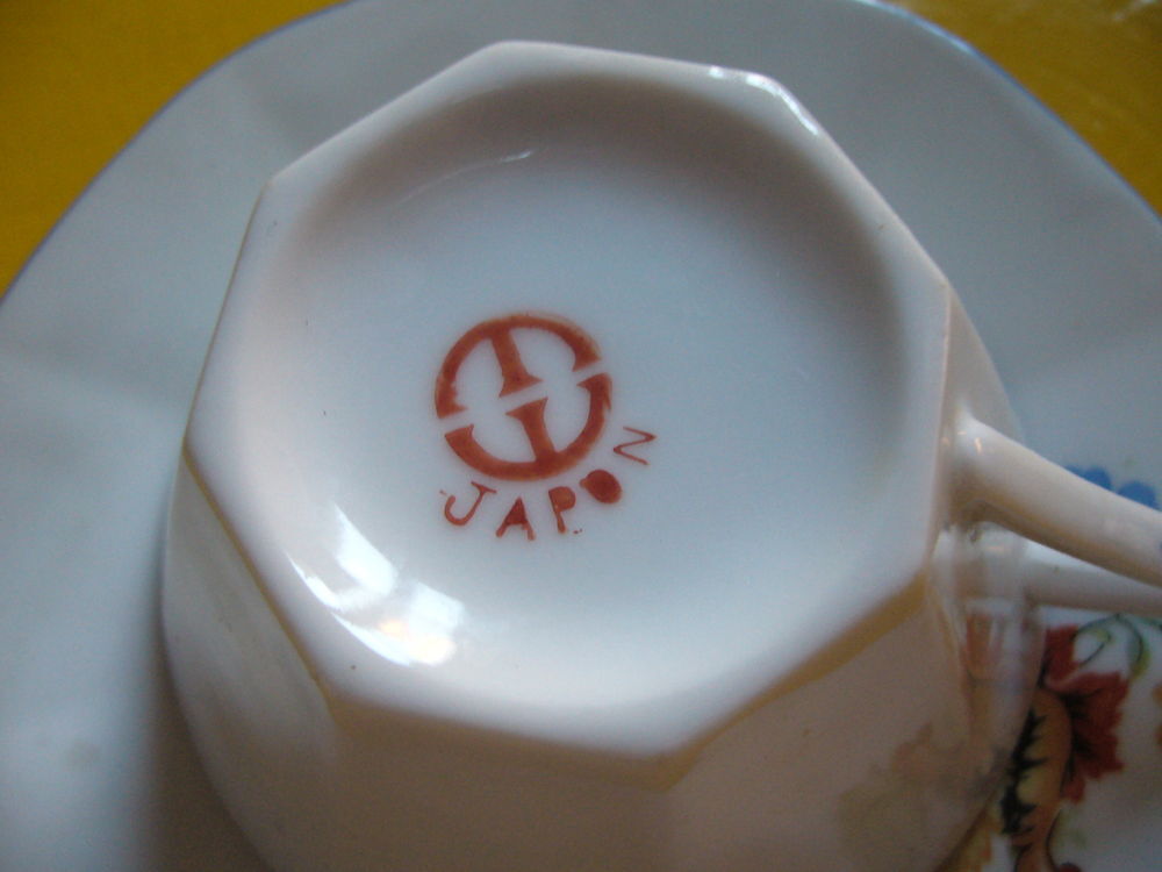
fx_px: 1175
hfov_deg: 52.6
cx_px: 581
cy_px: 436
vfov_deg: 40.7
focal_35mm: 35
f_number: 2.8
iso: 200
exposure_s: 1/13
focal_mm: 5.8
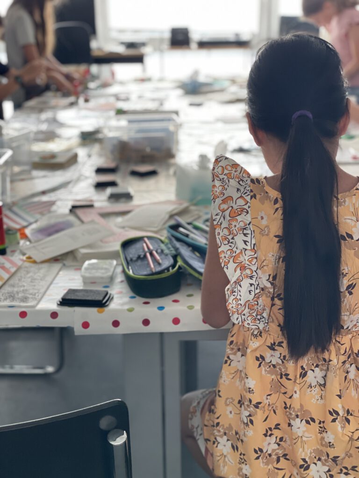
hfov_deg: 28.0
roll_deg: +0.8
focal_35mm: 52
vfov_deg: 36.8
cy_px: 239
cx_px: 180
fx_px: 719
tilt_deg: -17.9
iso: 160
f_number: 2
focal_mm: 6
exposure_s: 1/122
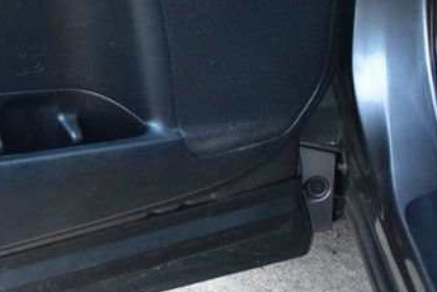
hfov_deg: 17.9
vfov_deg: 12.4
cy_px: -100
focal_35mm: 107
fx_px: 1300
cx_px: -117
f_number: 4
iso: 1600
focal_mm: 24
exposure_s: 1/10
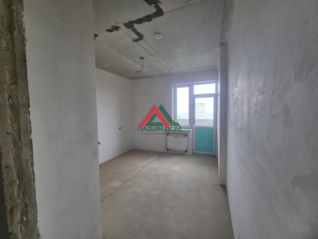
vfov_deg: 89.9
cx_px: 159
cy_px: 120
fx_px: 119
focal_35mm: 13
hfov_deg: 106.2
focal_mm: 2.2
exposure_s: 1/100
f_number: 2.2
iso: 160
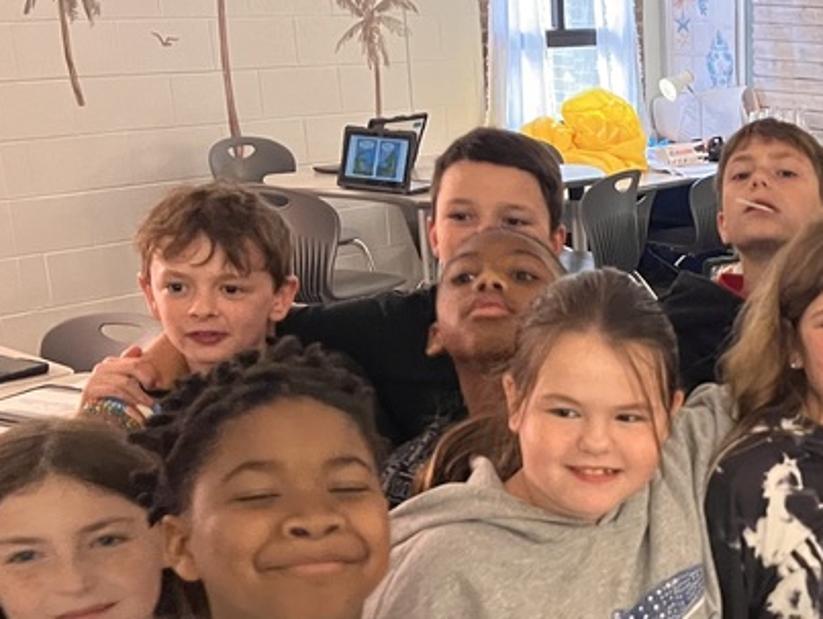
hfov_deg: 27.0
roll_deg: -0.8
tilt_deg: -18.9
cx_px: 905
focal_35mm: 66
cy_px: 482
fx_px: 1571
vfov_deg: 22.0
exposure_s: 1/30
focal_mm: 5.1
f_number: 1.6
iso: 640
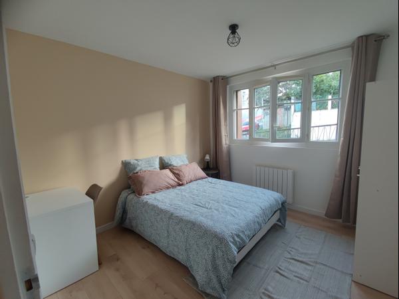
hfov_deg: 98.2
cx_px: 200
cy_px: 150
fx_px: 173
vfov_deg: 81.7
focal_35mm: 15
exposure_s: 1/50
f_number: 2.2
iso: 71
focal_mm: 1.65
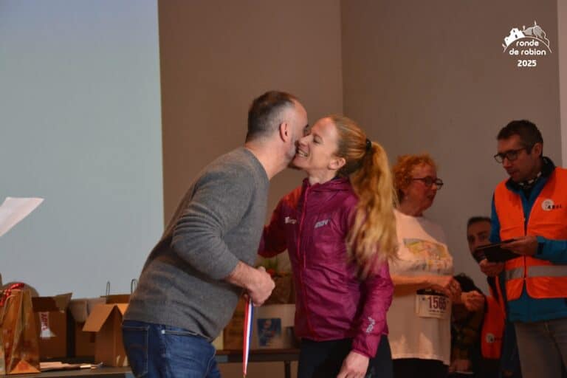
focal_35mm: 93
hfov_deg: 21.9
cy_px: 189
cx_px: 284
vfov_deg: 14.7
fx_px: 1465
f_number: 5.3
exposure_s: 1/60
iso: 800
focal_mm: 62
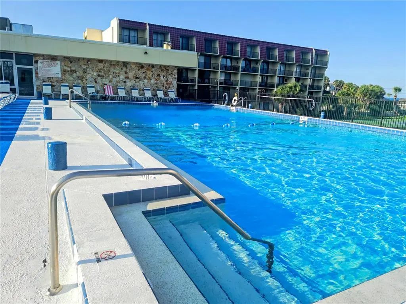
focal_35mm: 25
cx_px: 203
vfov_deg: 54.8
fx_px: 293
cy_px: 152
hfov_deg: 69.4
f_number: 1.7
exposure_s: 1/710
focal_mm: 4.68
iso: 100
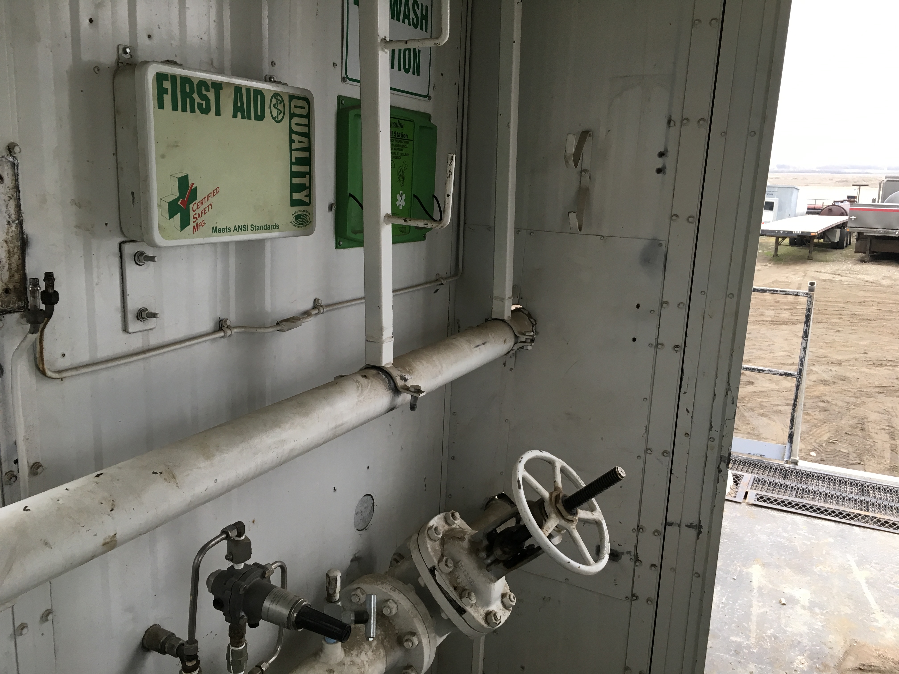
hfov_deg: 61.7
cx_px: 450
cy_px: 337
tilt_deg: -12.9
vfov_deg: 48.2
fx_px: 753
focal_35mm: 29
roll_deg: -0.5
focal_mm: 4.15
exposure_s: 1/30
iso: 25
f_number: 2.2
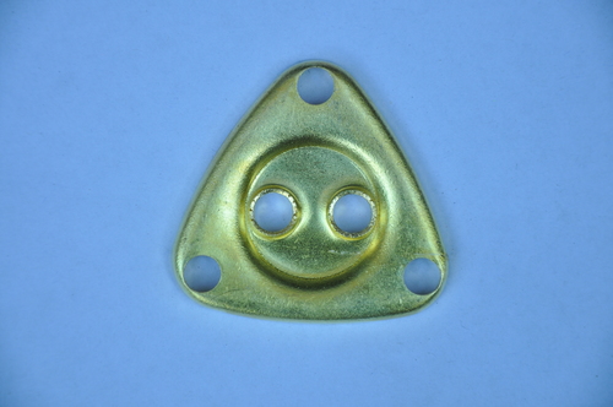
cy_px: 204
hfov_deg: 13.1
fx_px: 2678
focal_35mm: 158
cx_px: 306
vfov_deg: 8.7
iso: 320
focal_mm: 105
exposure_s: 1/125
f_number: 5.6
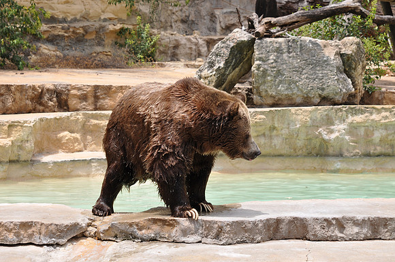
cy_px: 131
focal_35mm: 105
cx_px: 198
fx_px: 1150
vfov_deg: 13.0
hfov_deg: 19.5
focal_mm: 70
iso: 200
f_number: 6.3
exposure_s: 1/640
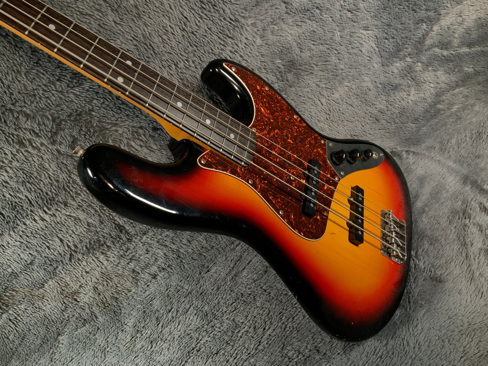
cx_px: 243
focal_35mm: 30
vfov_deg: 46.8
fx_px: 423
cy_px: 183
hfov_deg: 60.0
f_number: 1.8
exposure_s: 1/104
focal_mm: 3
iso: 50
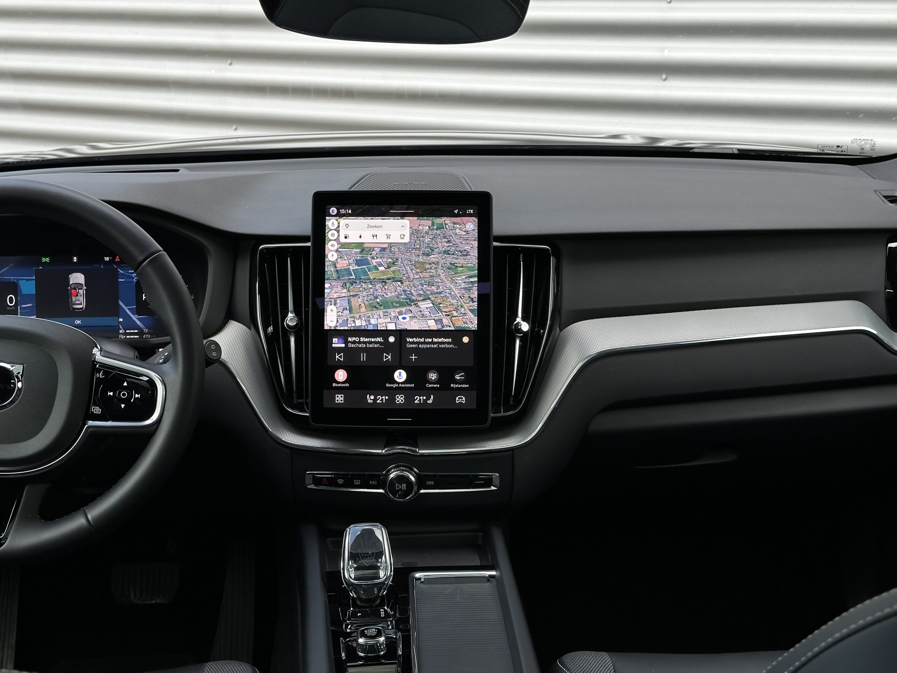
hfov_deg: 39.7
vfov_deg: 30.3
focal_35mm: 48
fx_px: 1244
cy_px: 336
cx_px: 448
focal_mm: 6.86
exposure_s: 1/377
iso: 64
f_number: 1.78
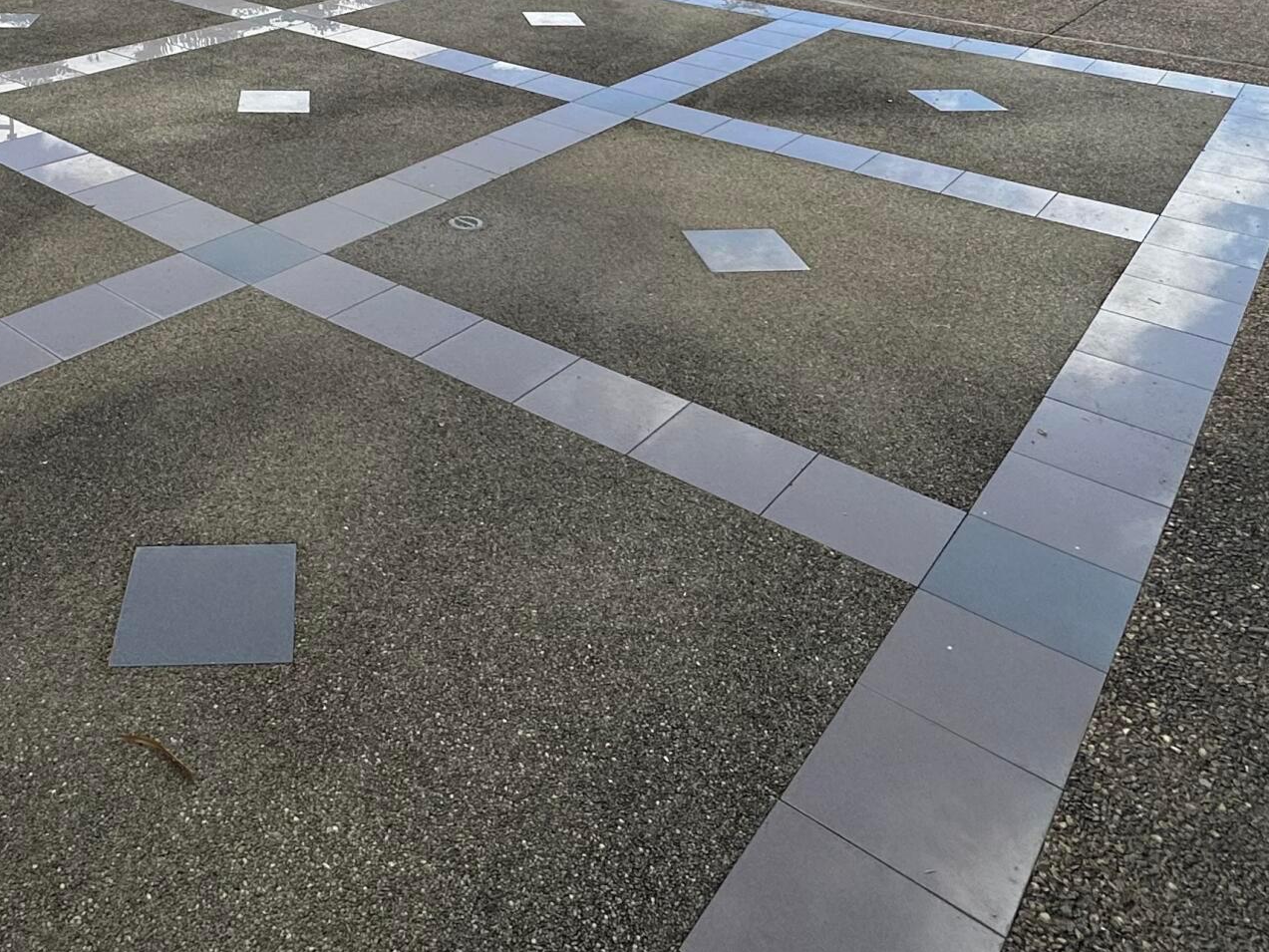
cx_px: 388
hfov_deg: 53.8
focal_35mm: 33
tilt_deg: -5.8
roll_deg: -1.2
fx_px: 1210
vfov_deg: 35.5
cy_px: -141
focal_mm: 2.22
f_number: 2.2
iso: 50
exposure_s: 1/1742
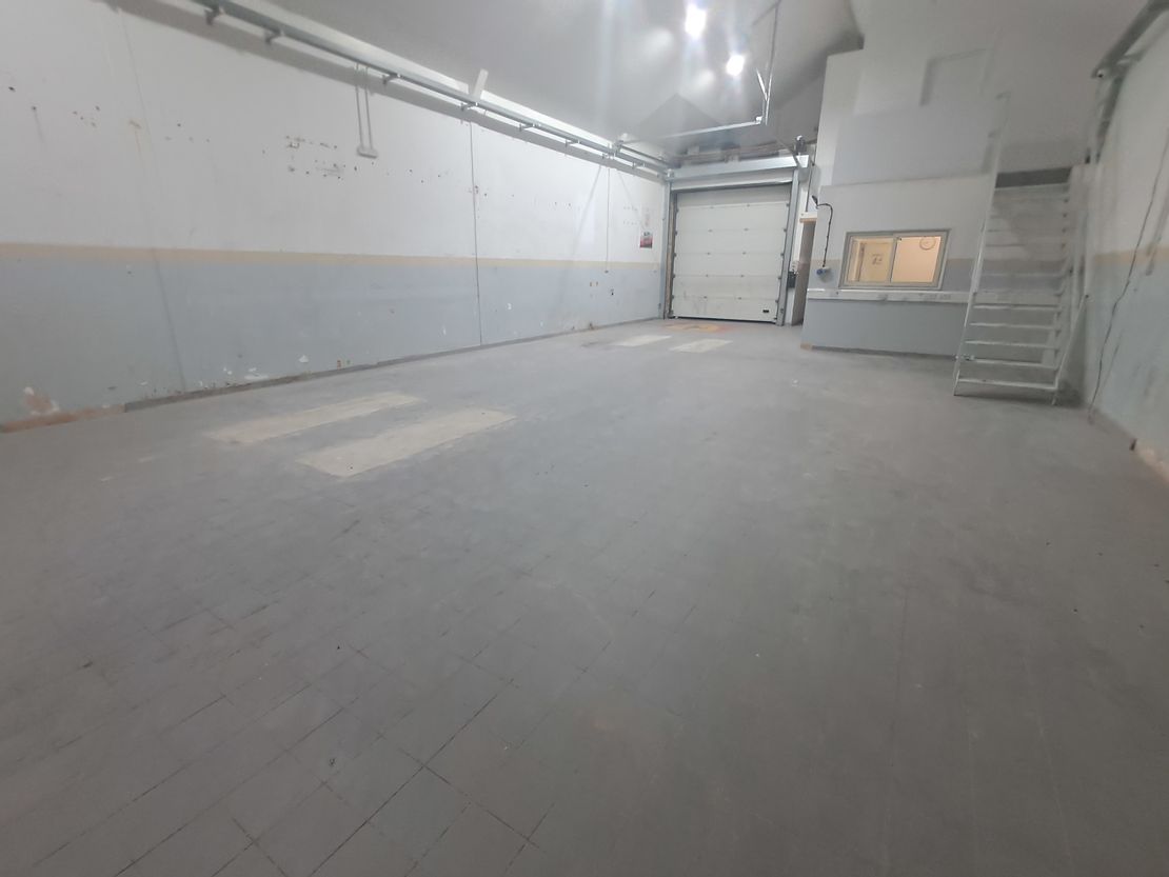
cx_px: 584
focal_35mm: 16
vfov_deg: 78.1
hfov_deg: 94.5
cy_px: 438
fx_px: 540
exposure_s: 1/40
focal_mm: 1.64
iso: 160
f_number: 2.2
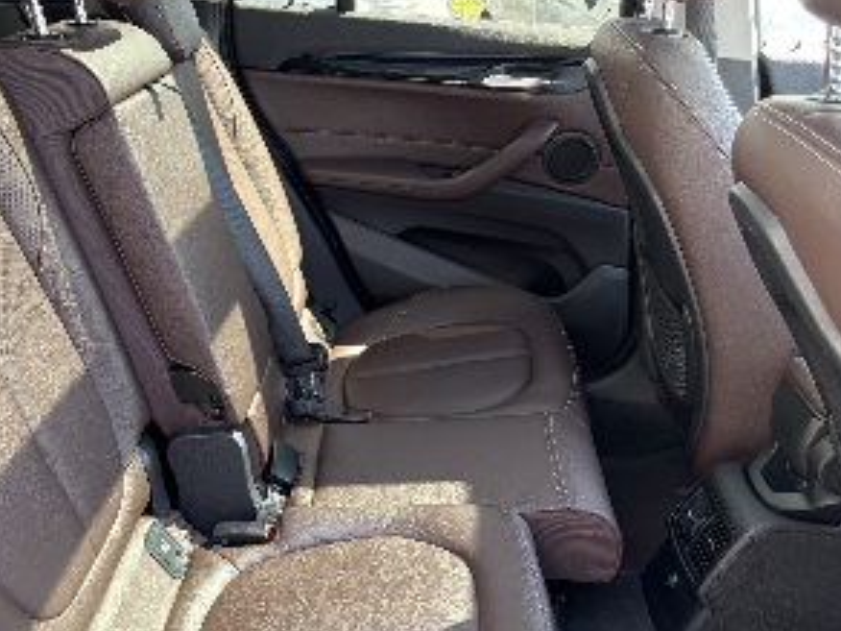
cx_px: 268
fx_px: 899
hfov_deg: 49.1
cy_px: 346
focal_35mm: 37
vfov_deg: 38.6
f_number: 1.6
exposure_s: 1/122
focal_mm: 5.96
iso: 100
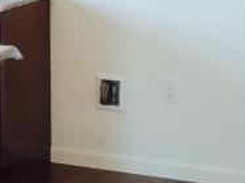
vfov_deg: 9.3
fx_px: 1118
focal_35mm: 158
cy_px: -3
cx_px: -259
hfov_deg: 11.2
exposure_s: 1/30
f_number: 2.2
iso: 40
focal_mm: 4.15
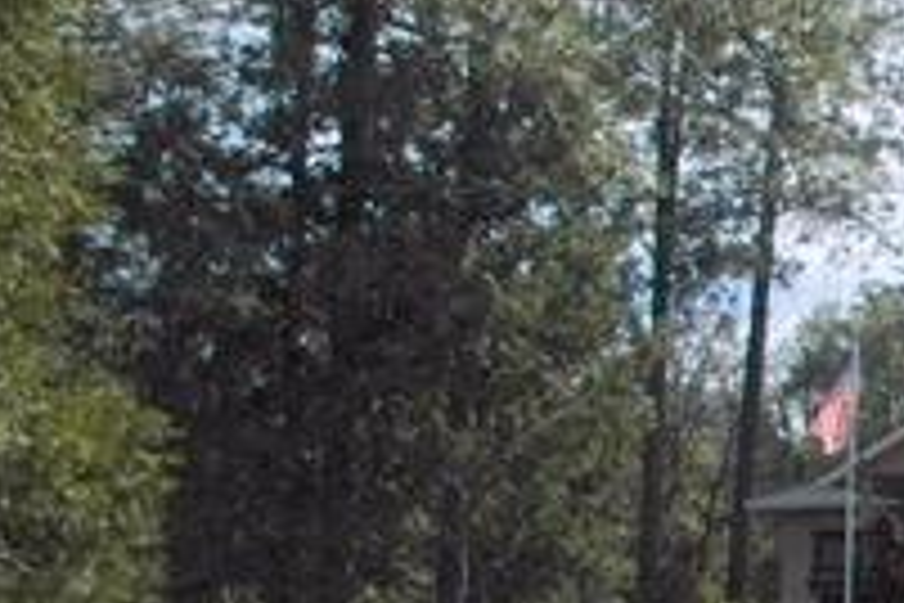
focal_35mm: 86
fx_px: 2159
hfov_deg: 19.9
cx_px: 1421
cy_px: 630
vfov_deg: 15.5
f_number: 8
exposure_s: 1/1000
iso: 400
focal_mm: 18
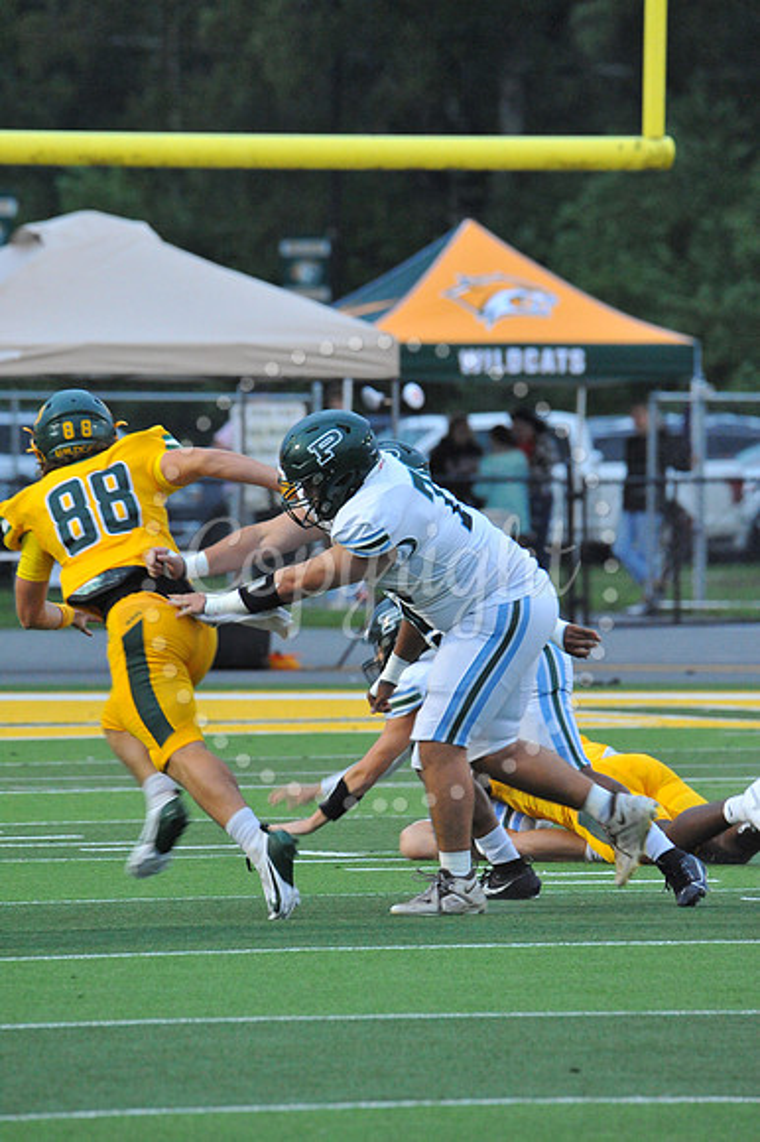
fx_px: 15851
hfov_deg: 2.7
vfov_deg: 4.1
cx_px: 380
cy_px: 571
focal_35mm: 500
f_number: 11
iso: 6400
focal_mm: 500
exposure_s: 1/200
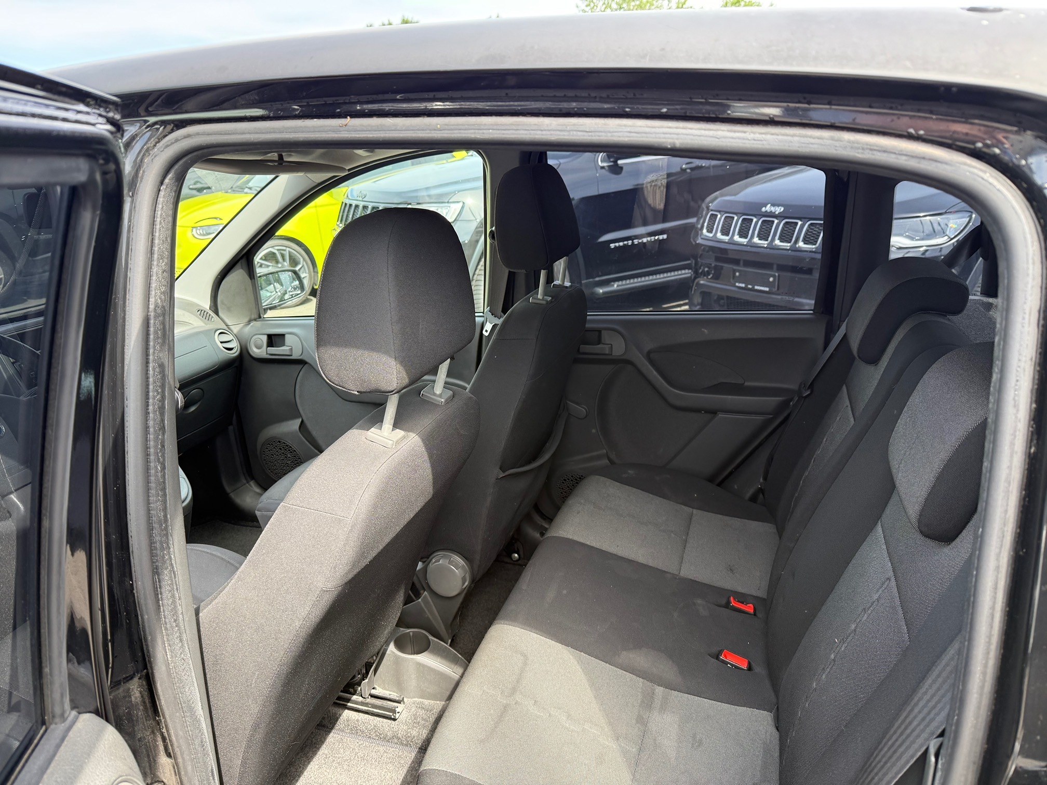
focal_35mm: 24
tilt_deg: -19.1
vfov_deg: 56.8
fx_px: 726
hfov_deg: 71.6
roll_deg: +2.1
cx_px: 524
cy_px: 392
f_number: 1.78
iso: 100
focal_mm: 6.76
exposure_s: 1/246
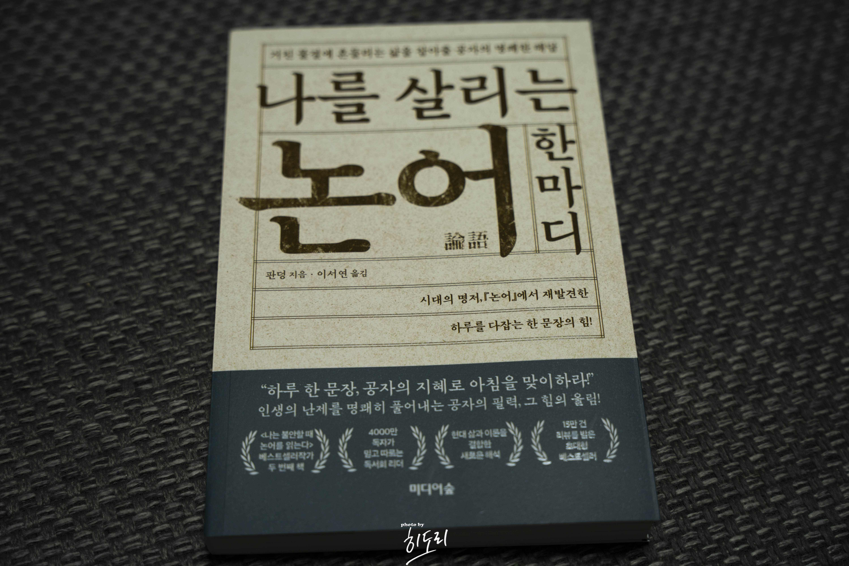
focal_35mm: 50
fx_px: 1186
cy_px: 283
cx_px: 424
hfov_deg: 39.4
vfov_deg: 26.8
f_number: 3.5
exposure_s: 1/60
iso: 125
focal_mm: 50.3
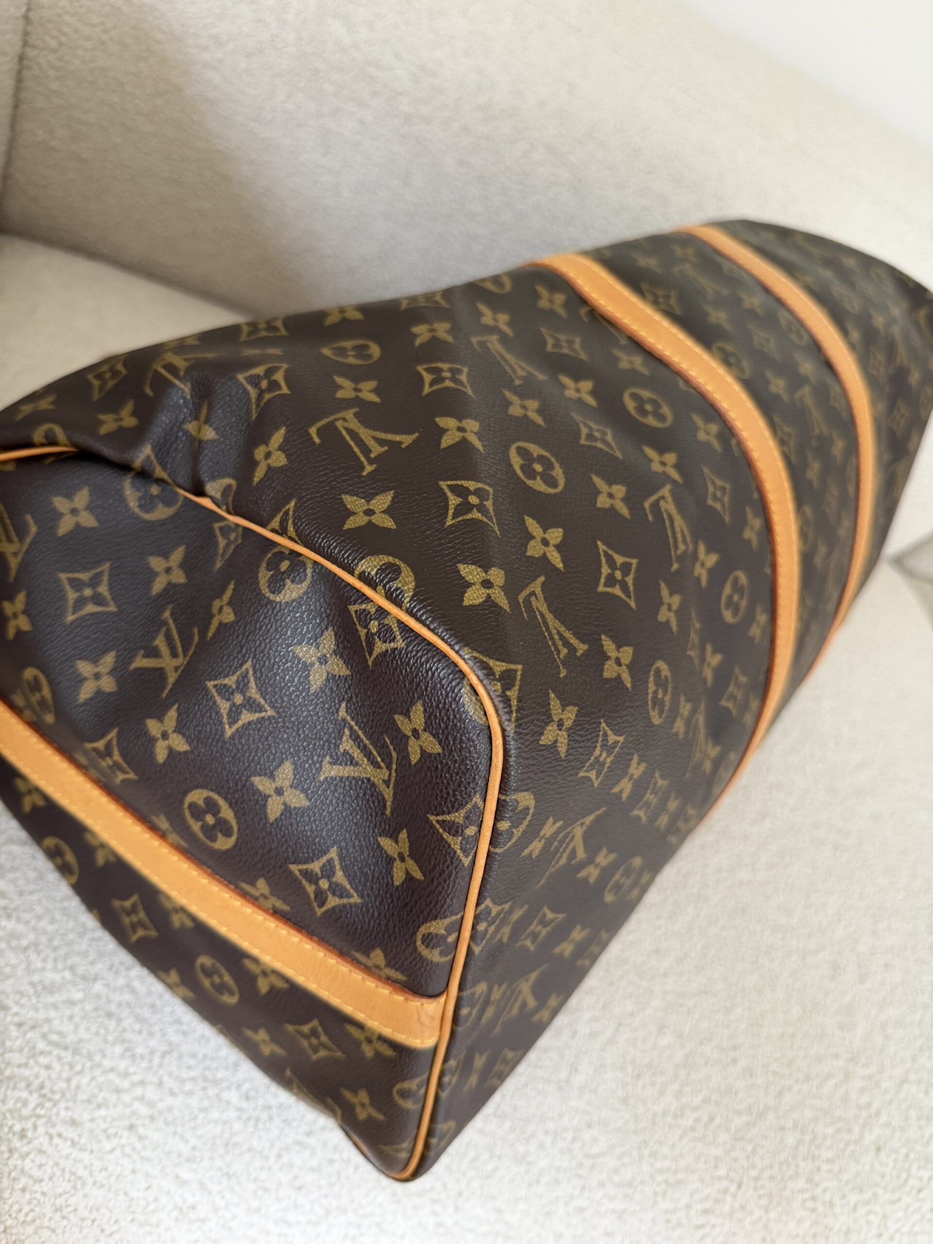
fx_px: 862
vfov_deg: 71.6
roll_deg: -37.5
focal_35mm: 24
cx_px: 466
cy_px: 622
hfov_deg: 56.8
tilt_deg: -44.8
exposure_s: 1/60
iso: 200
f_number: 1.78
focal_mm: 6.76
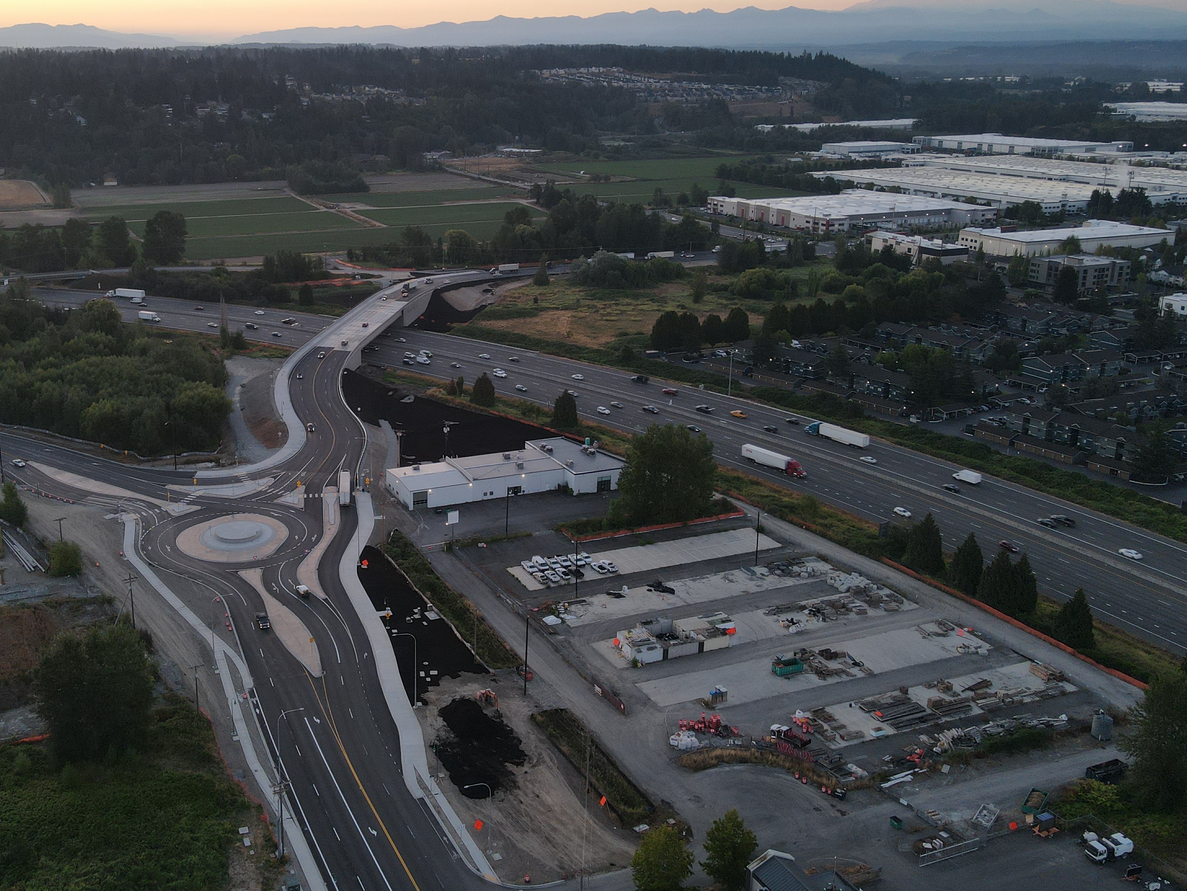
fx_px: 1132
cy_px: 392
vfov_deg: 42.9
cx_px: 404
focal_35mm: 33
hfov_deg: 54.3
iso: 100
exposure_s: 1/50
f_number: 2.8
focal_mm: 4.5
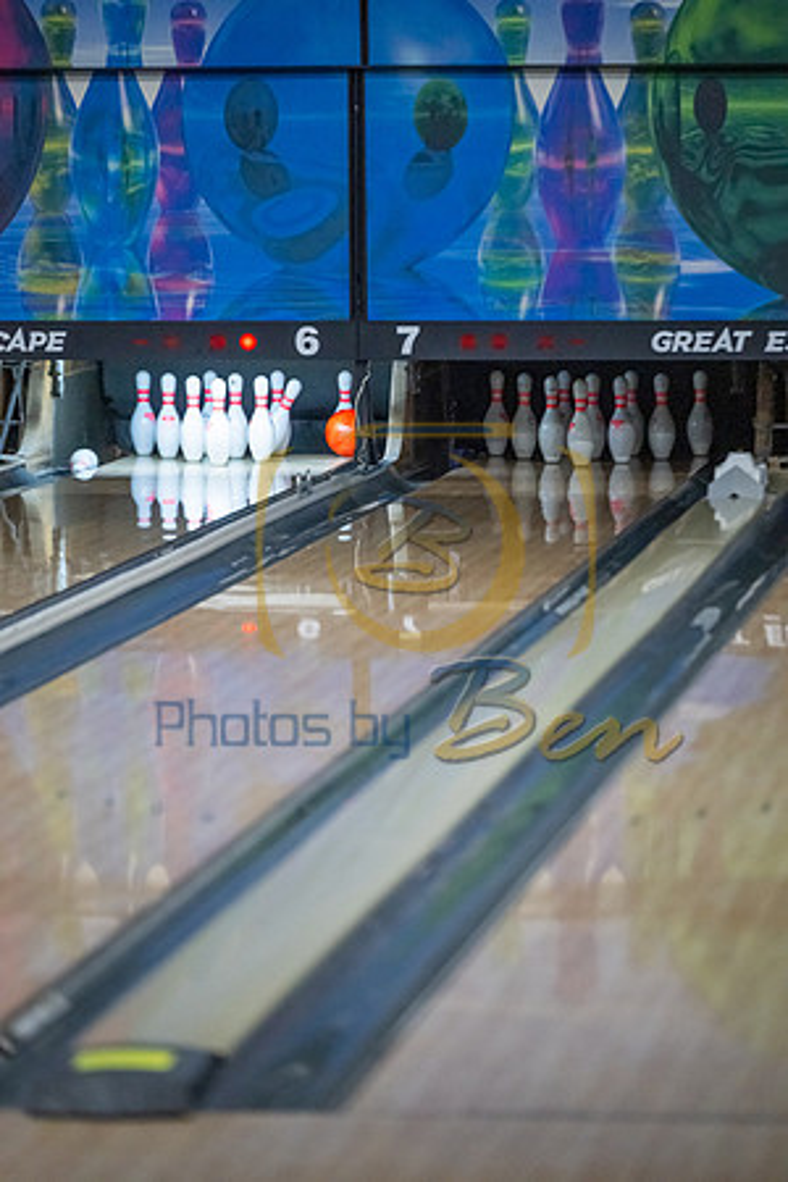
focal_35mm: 200
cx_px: 394
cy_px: 591
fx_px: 6566
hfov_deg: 6.9
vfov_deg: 10.3
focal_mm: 200
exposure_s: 1/1000
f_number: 2.8
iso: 4000
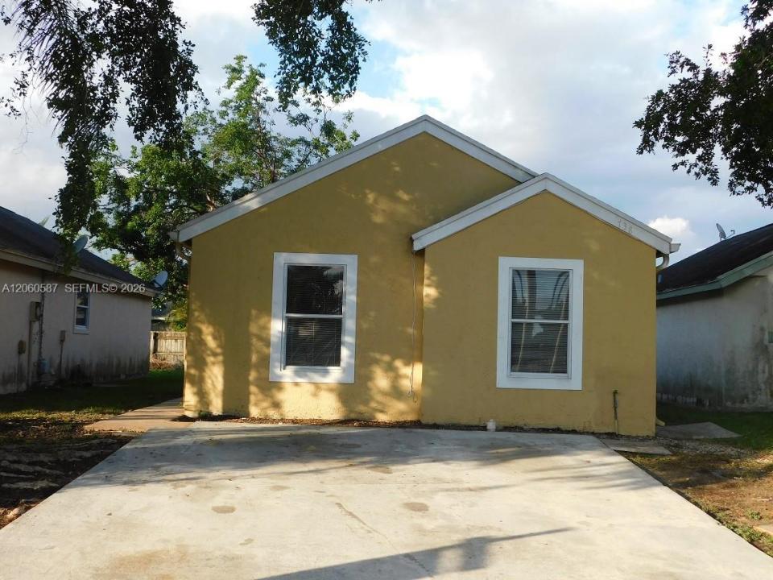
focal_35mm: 40
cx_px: 386
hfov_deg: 46.8
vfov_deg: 36.0
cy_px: 290
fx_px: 893
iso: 125
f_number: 3.6
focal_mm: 7.1
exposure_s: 1/400
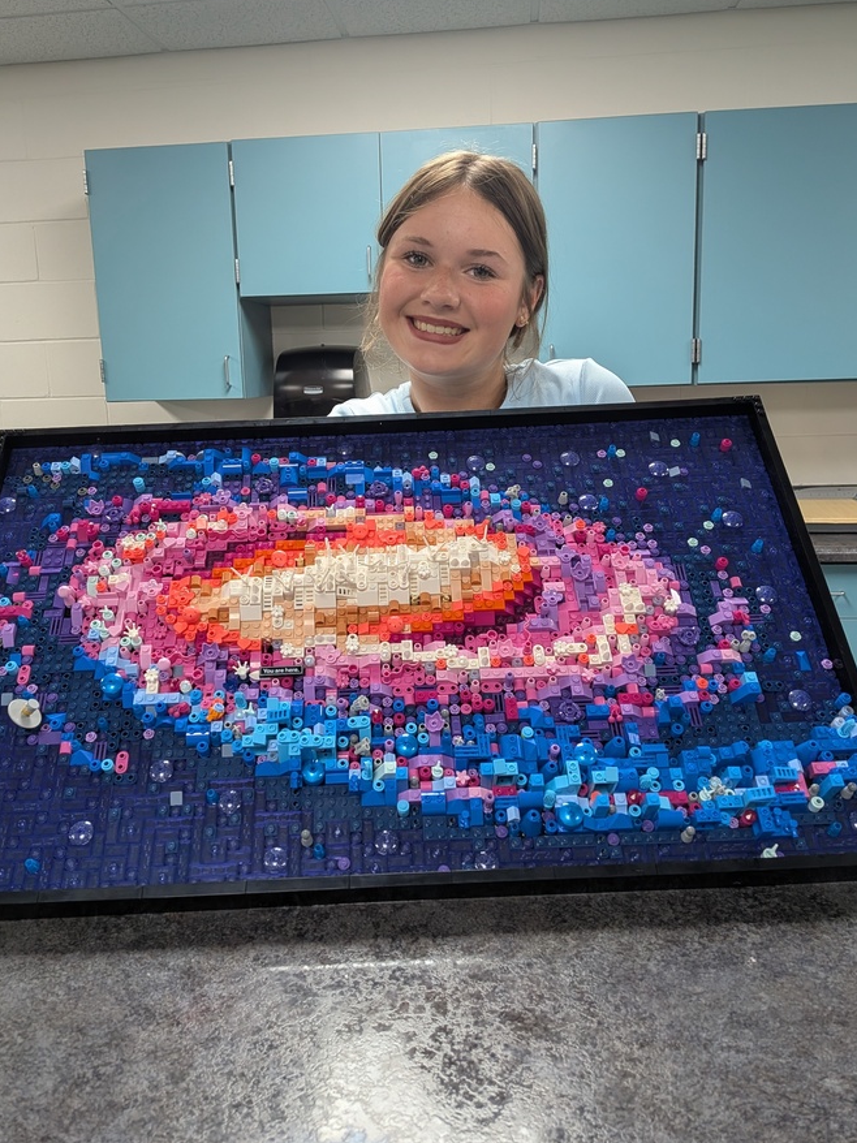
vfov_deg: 63.5
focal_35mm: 28
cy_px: 564
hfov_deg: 49.7
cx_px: 409
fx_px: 925
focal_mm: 4.53
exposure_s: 1/60
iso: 84
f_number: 1.7
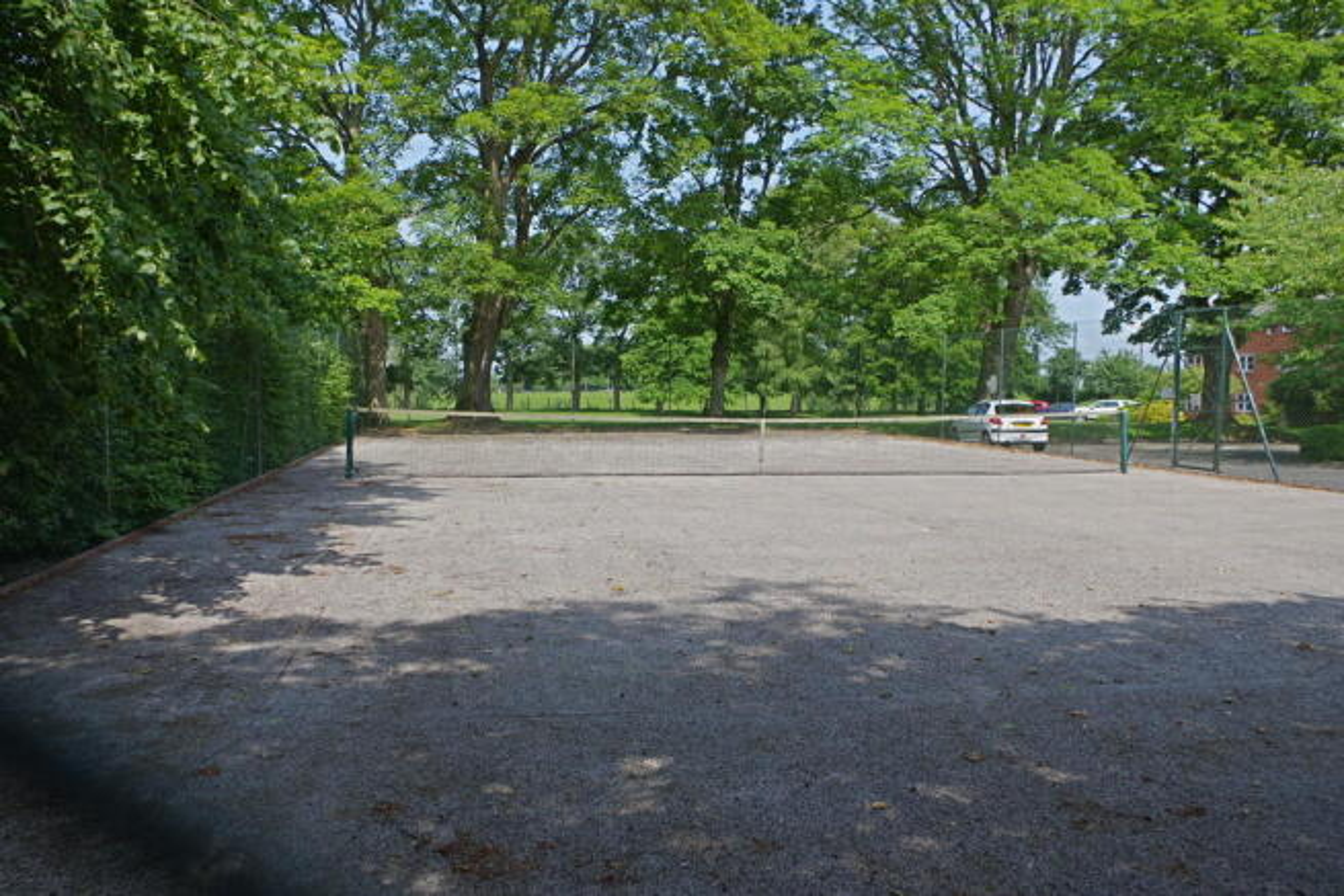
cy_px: 448
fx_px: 1008
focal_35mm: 27
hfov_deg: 67.4
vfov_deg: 48.0
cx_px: 672
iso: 100
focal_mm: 18
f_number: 5
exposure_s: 1/400
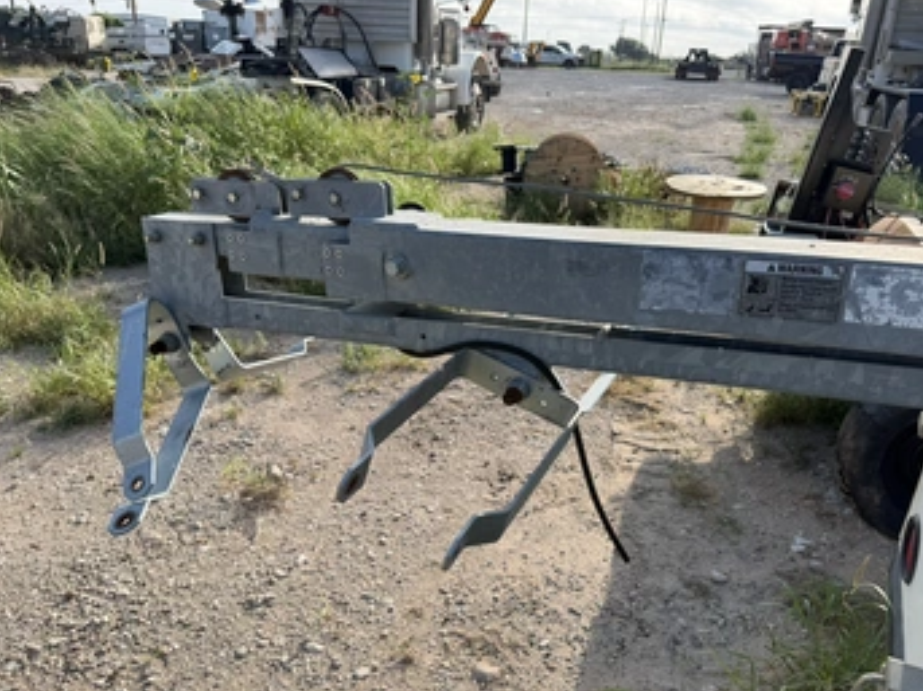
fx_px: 746
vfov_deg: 49.6
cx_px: 492
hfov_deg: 63.4
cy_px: 382
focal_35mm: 28
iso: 80
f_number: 1.78
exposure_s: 1/2110
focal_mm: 6.76
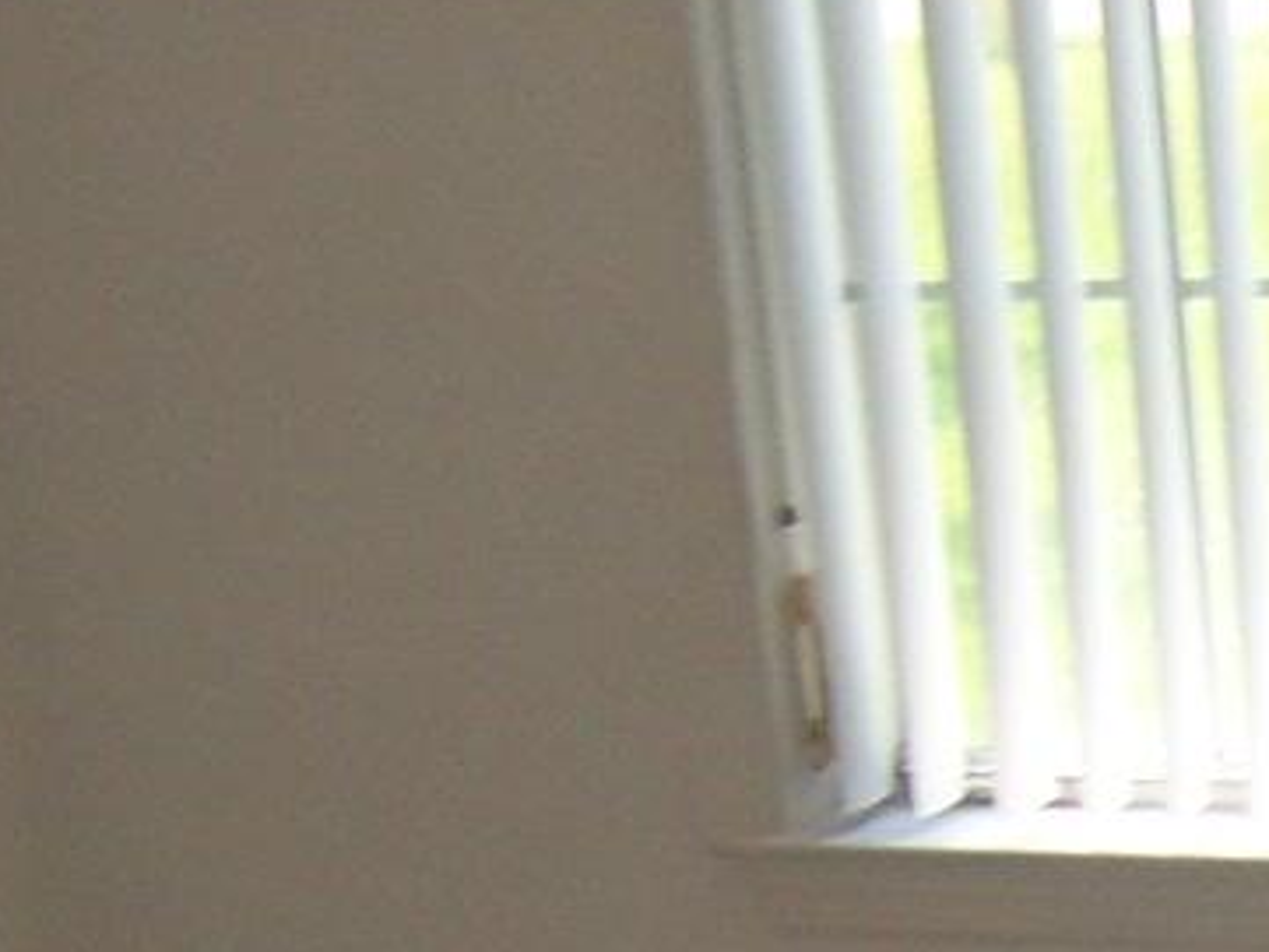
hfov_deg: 13.3
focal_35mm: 142
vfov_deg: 9.8
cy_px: 1827
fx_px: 5207
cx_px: 1729
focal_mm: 5.5
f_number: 3.4
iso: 80
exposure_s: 1/90
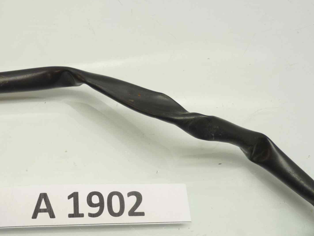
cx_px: 92
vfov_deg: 31.8
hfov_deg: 41.2
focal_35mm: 45
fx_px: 408
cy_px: 163
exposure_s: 1/20
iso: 80
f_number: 3.3
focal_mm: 4.1
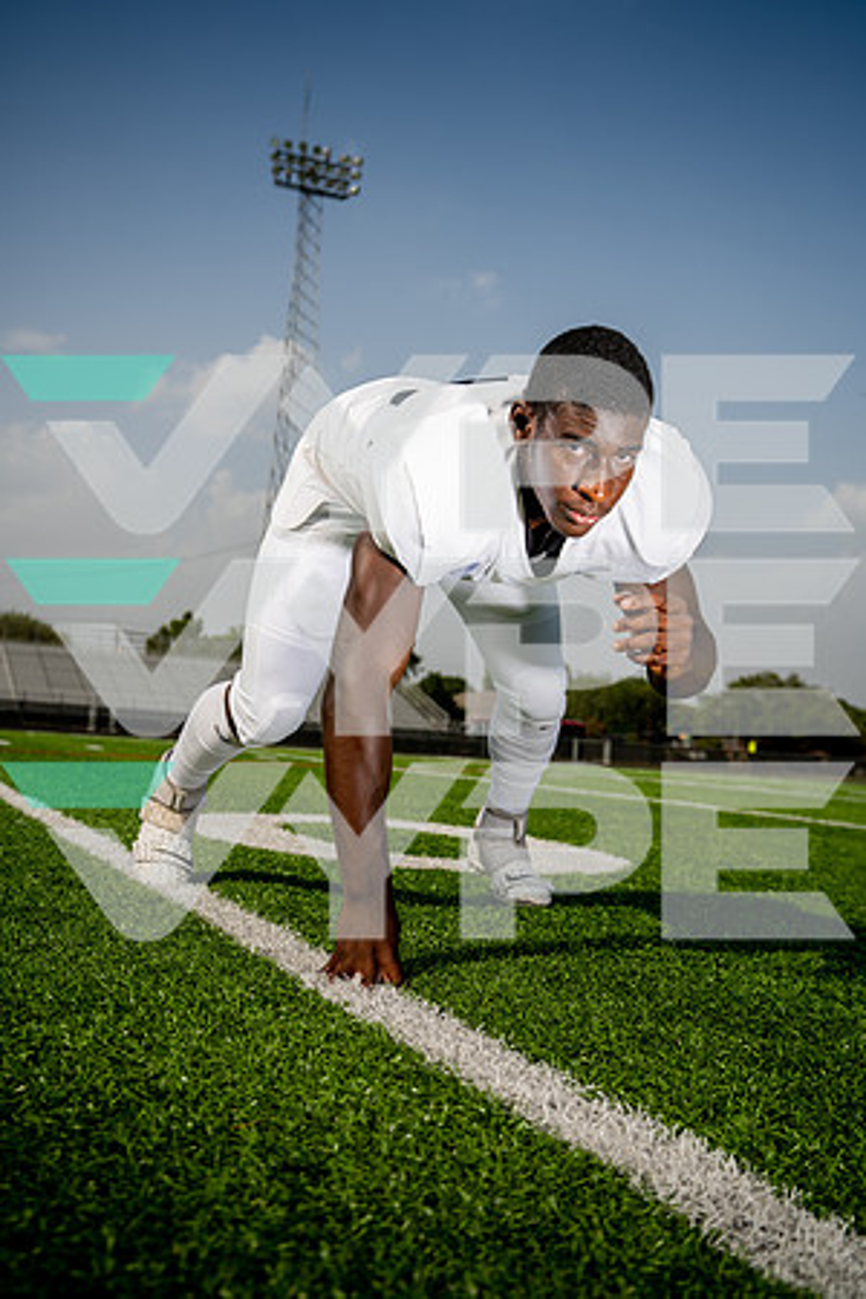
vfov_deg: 50.7
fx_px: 1371
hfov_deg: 35.1
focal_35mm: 38
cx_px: 433
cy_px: 650
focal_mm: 38
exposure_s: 1/1250
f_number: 4.5
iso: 100
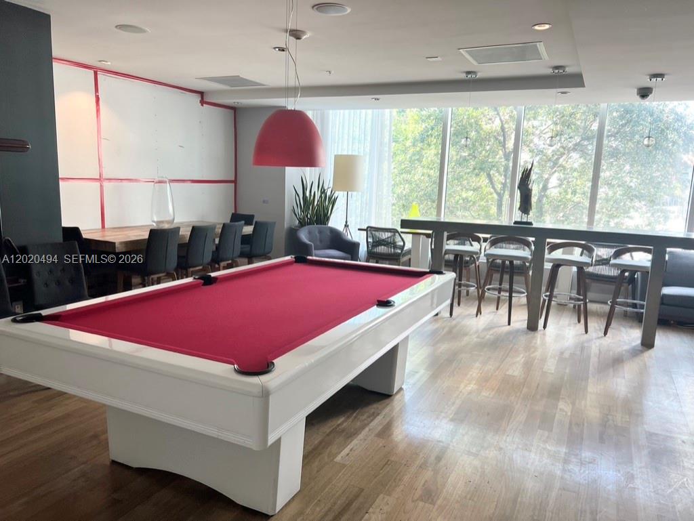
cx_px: 347
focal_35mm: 26
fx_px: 522
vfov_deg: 53.1
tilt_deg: -9.7
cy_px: 260
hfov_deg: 67.3
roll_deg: -2.0
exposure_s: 1/120
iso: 64
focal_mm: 5.7
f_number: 1.5
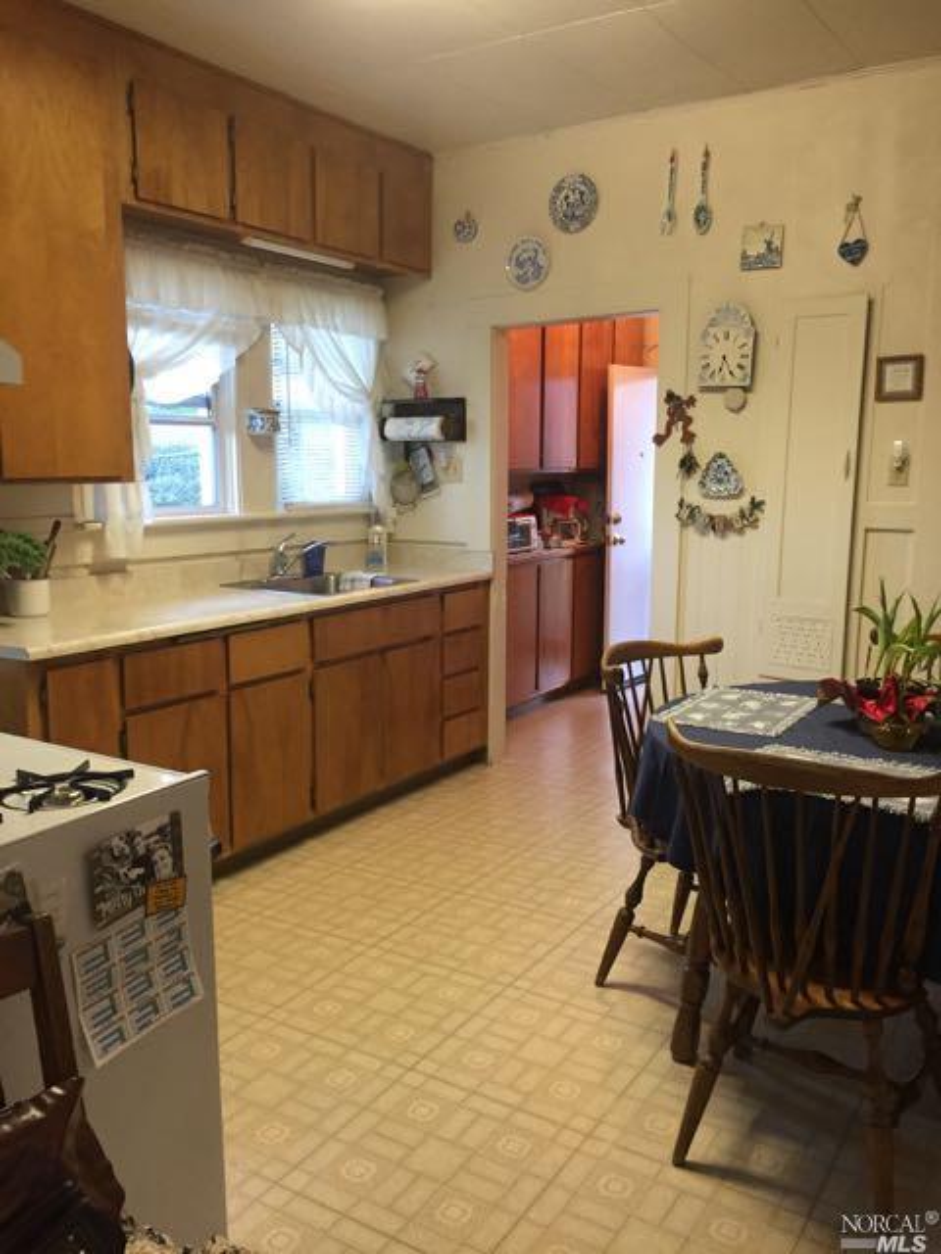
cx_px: 470
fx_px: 1051
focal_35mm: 29
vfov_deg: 61.7
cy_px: 627
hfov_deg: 48.2
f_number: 2.2
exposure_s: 1/30
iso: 125
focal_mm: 4.15
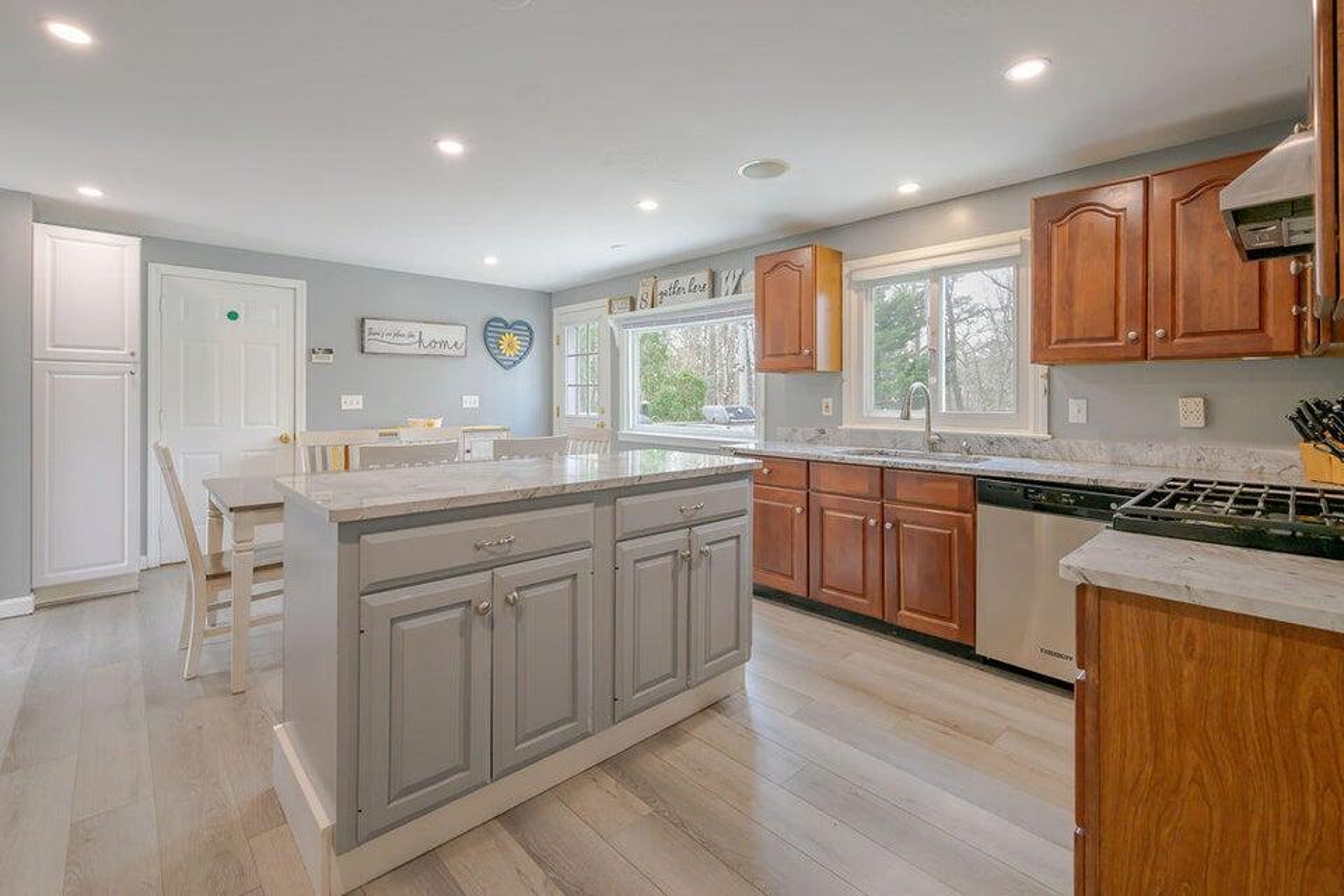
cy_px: 395
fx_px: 586
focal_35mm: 16
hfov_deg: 97.8
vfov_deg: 74.5
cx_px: 647
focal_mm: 14
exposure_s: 1/20
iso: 320
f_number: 8
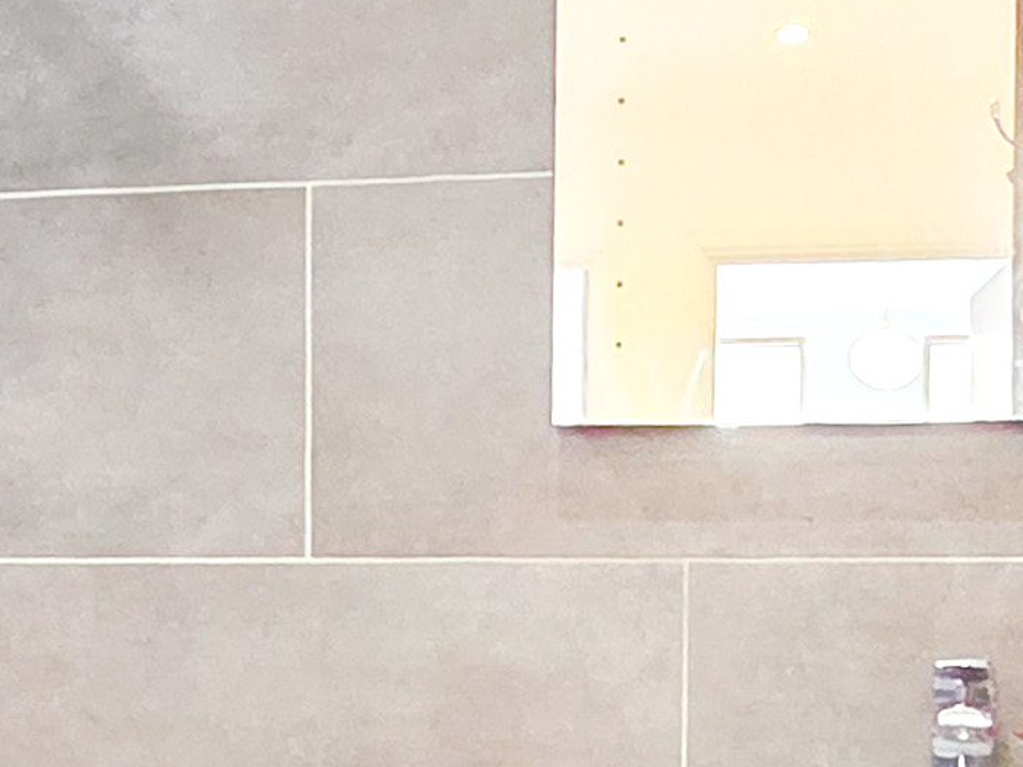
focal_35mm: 75
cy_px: 698
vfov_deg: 19.3
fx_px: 2216
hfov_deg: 25.7
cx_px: 246
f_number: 2.2
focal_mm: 2.2
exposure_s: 1/35
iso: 1250
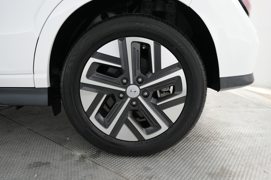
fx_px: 196
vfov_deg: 49.5
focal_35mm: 26
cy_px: 90
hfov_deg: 69.4
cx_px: 136
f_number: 2.8
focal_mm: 26
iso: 3200
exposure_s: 1/160
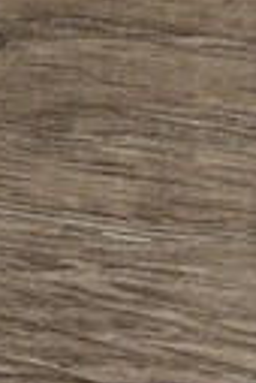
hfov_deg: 14.4
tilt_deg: -82.6
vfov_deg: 23.5
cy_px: 66
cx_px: -193
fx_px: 904
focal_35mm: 85
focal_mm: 5.96
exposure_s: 1/66
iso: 125
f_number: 1.6
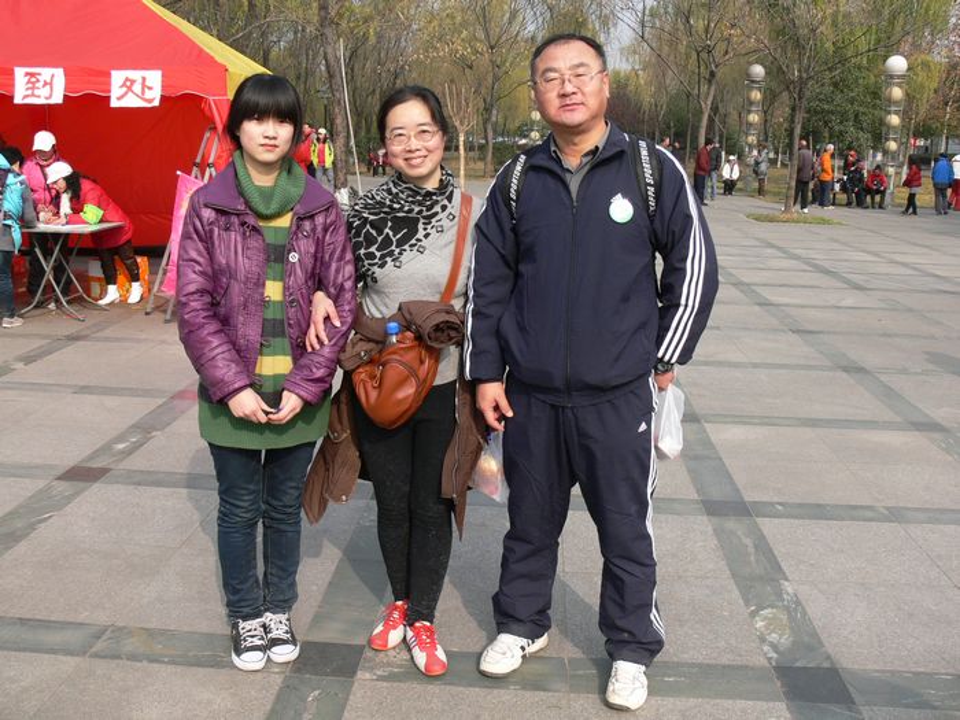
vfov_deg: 40.7
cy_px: 360
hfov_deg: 52.6
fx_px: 971
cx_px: 480
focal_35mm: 35
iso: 100
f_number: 4
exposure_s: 1/500
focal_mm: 7.4
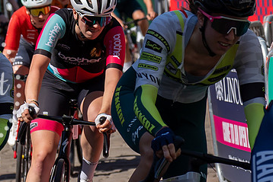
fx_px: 2928
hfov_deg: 5.3
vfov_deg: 3.6
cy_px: -61
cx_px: -45
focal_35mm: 386
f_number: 4
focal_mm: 70
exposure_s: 1/1250
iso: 100
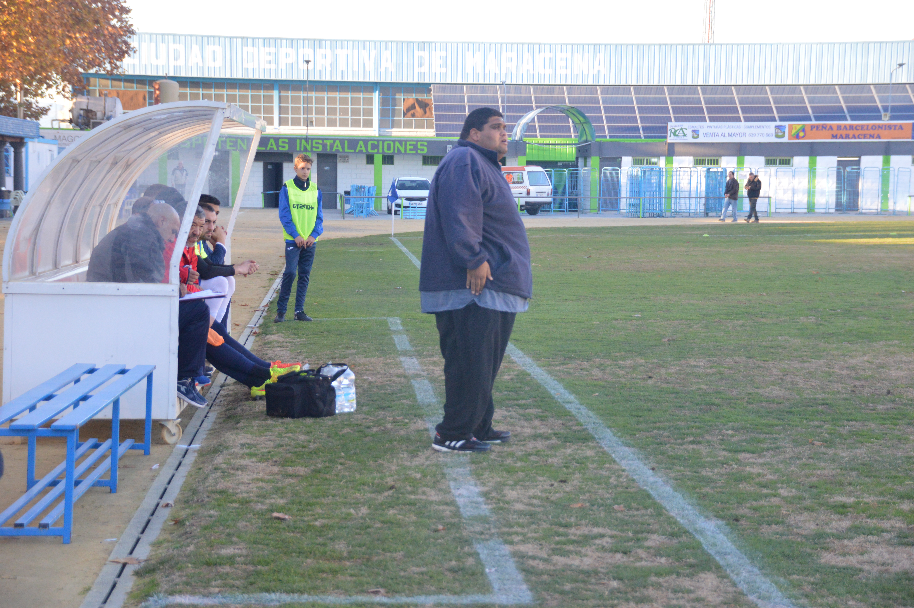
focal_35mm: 93
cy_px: 304
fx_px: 2359
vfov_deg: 14.7
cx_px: 457
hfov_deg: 21.9
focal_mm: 62
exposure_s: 1/500
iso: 1400
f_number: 5
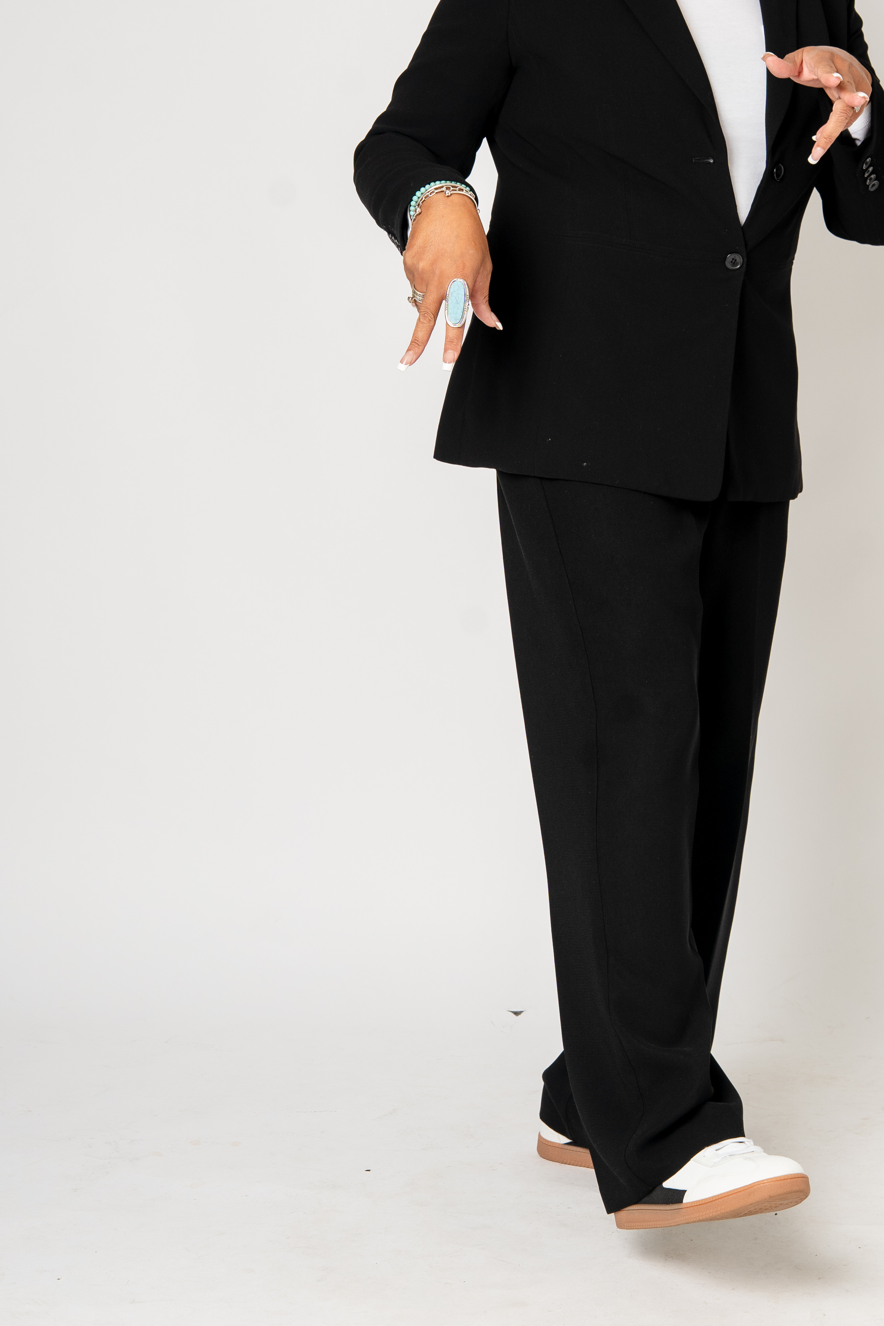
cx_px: 618
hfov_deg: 16.4
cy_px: 431
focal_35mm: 83
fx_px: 3056
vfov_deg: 24.3
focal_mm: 50
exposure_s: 1/125
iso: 400
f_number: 6.3
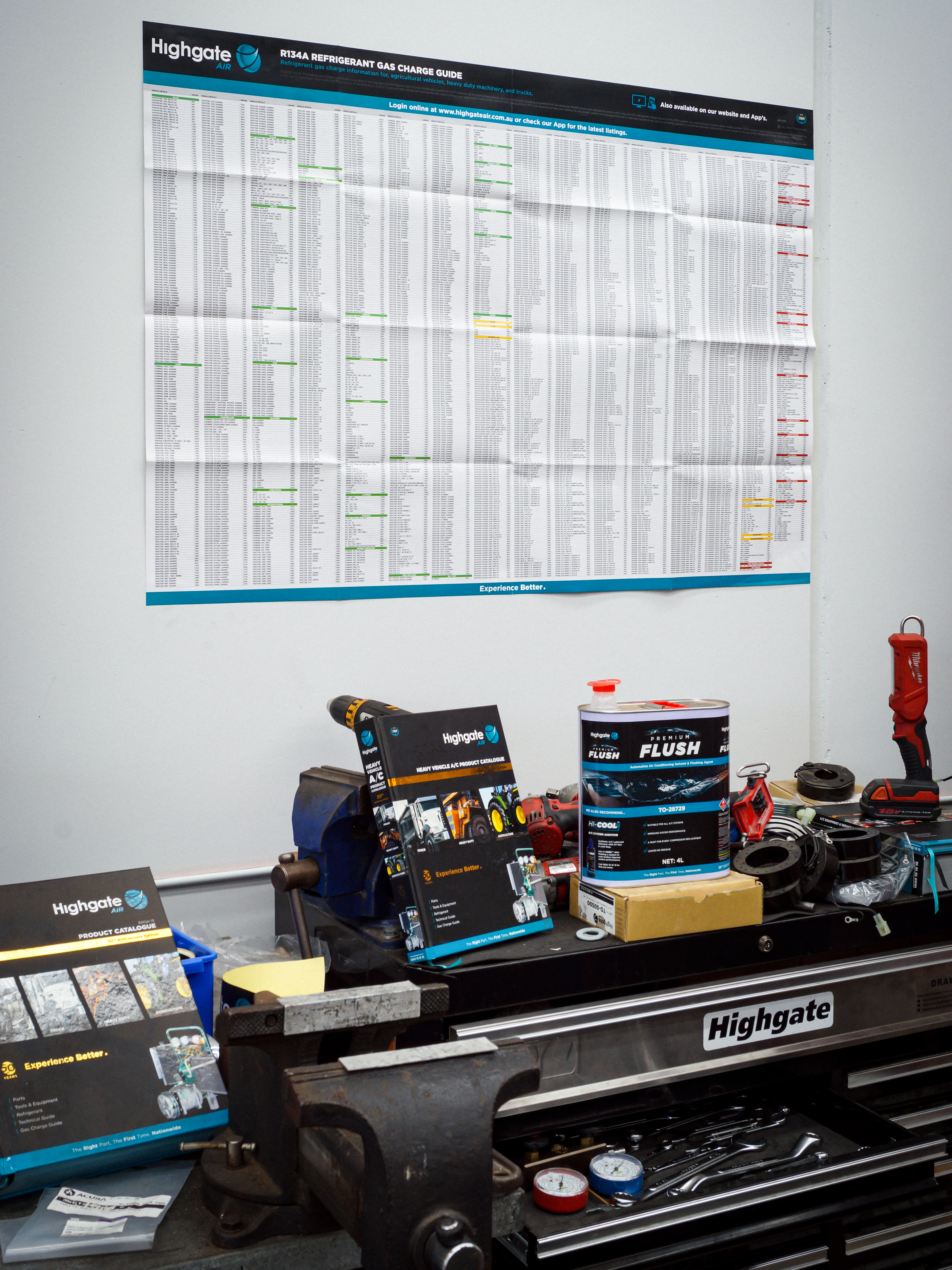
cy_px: 546
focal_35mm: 43
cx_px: 479
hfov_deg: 33.6
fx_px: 1577
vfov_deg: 43.7
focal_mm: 26
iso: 100
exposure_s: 1/3
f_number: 13
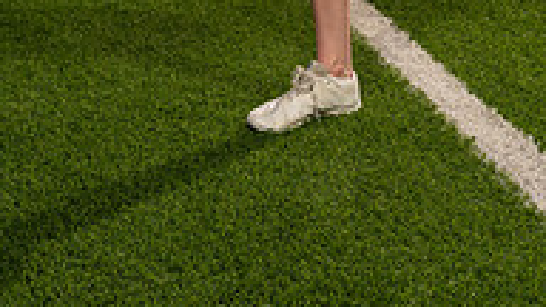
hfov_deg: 24.7
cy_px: -330
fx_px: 1245
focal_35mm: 86
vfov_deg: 12.3
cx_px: 336
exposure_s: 1/250
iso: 640
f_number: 5.6
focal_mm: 35
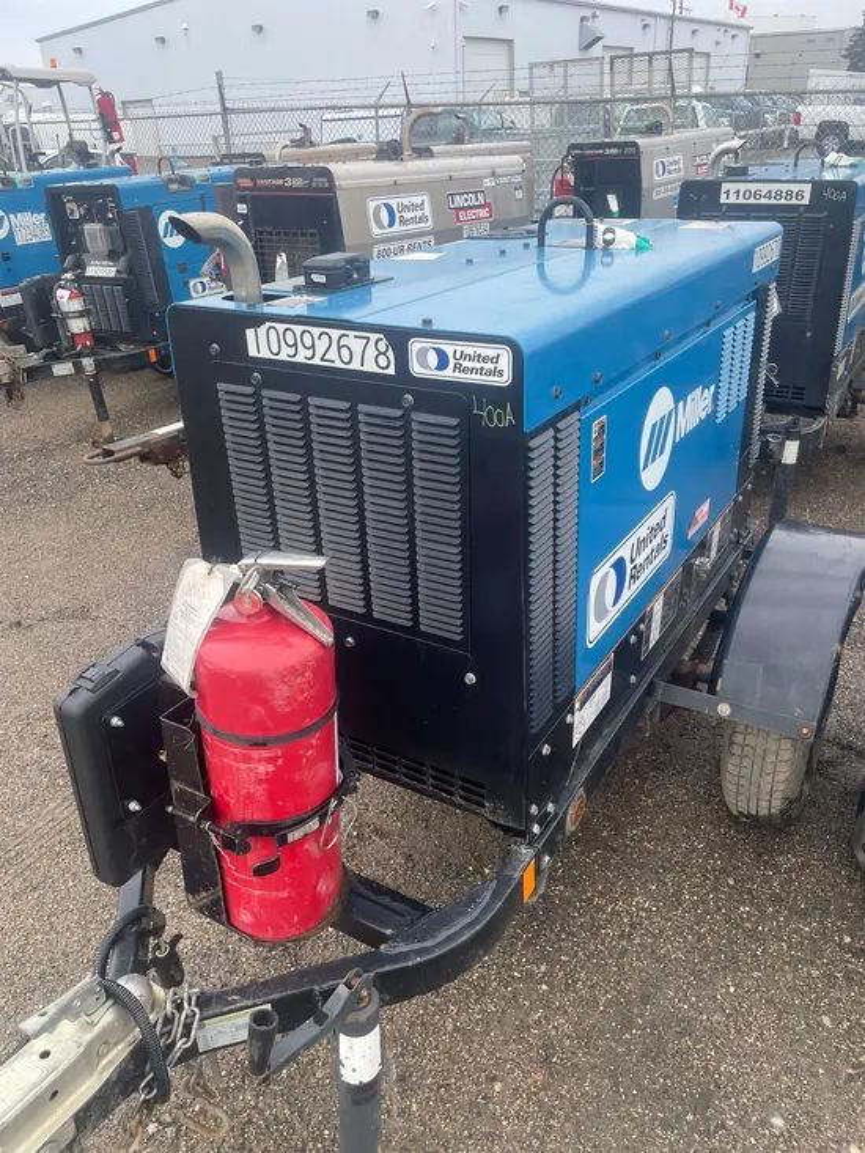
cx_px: 432
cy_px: 576
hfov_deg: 53.1
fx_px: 866
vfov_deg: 67.3
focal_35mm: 26
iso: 32
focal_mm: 4.2
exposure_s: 1/716
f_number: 1.6
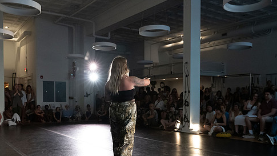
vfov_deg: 31.7
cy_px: 107
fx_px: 272
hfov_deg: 54.0
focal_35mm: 37
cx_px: 140
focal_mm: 29.5
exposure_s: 1/400
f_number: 3.5
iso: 6400
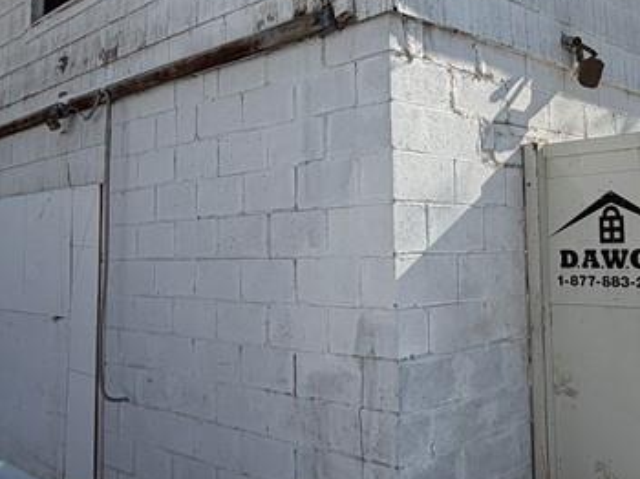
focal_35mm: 41
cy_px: 177
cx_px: 408
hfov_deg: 45.3
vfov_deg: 34.9
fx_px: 758
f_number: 2.2
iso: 20
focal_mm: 2.22
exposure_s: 1/1285
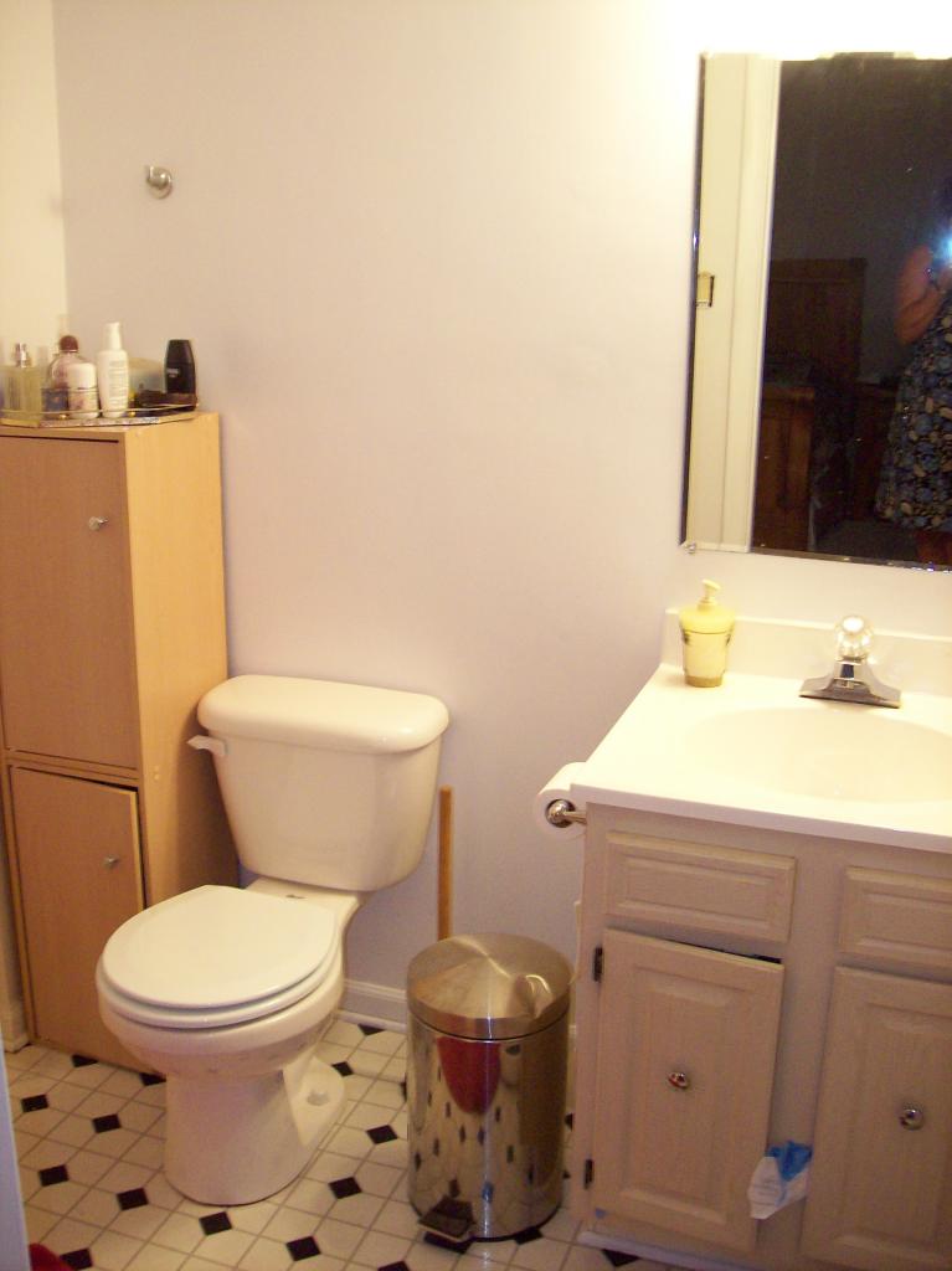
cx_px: 476
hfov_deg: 39.6
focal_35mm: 36
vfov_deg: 51.4
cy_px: 636
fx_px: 1321
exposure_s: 1/32
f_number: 2.7
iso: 140
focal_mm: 6
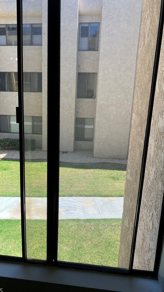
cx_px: 54
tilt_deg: -14.7
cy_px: 147
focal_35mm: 31
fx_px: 240
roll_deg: -1.4
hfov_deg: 37.3
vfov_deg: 62.6
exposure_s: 1/430
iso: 32
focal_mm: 3.99
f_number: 1.8
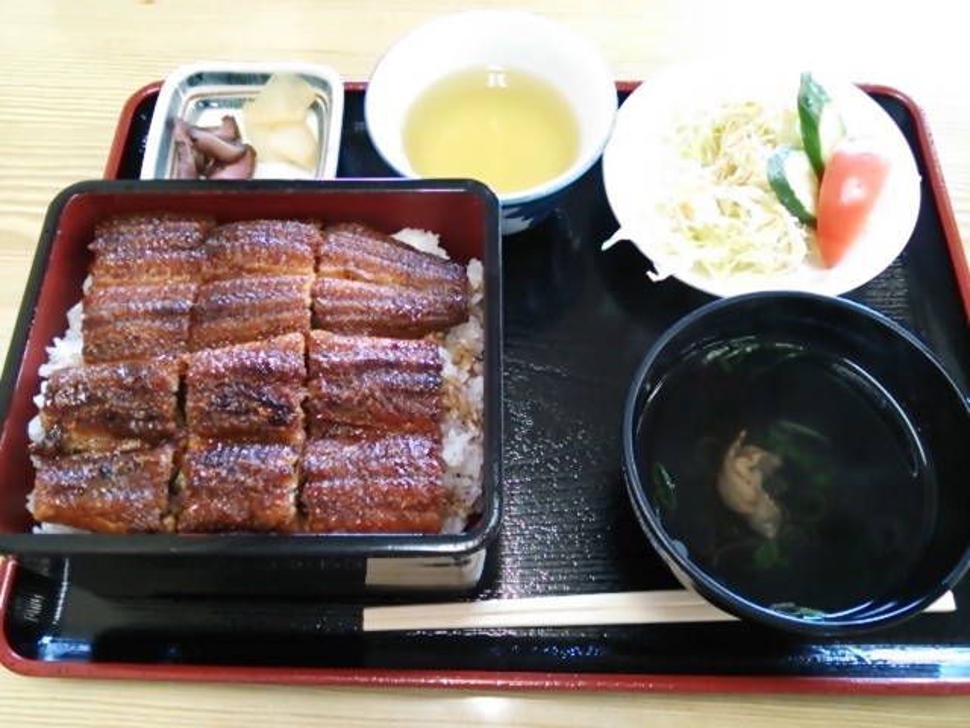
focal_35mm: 28
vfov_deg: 49.7
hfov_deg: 63.4
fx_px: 785
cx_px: 485
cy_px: 364
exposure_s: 1/39
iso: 250
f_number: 2.5
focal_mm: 4.21
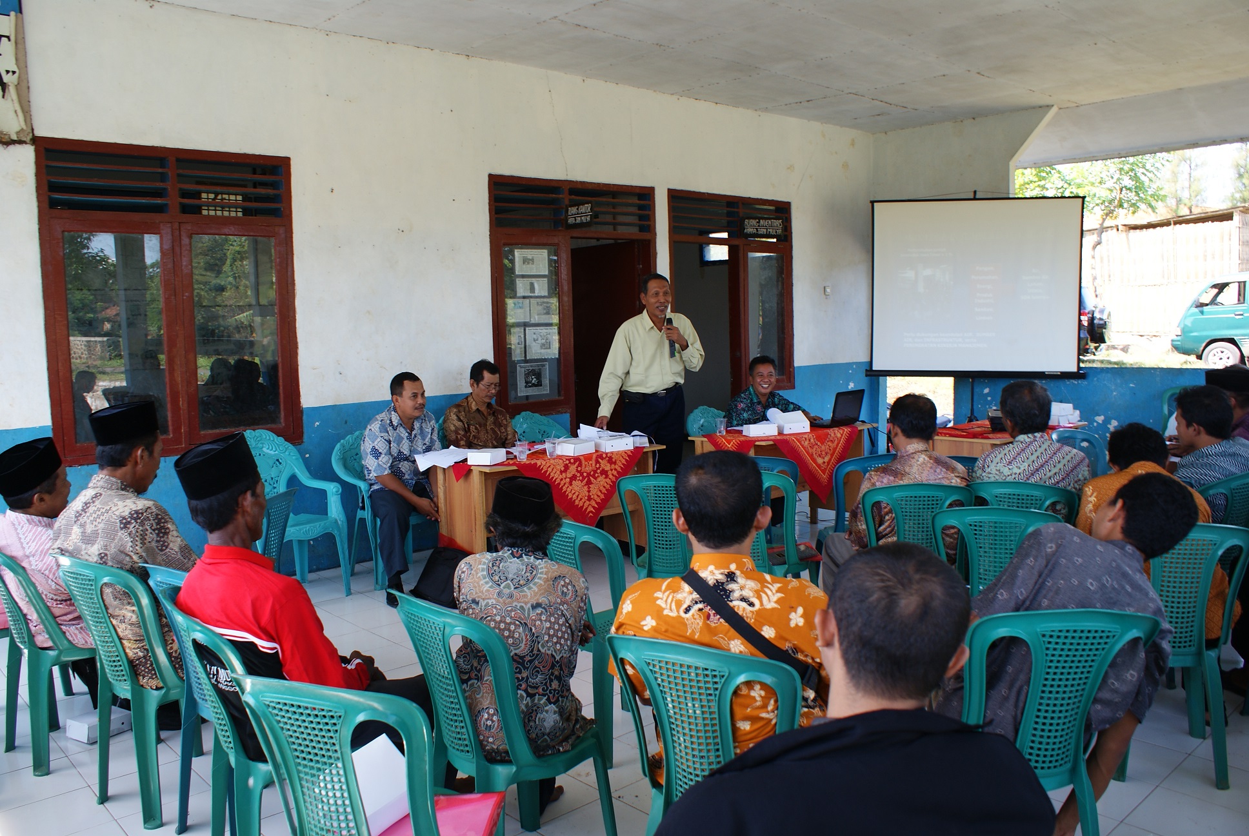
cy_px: 418
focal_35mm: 27
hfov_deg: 67.3
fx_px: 938
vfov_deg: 48.0
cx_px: 624
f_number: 5
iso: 100
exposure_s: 1/50
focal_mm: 18
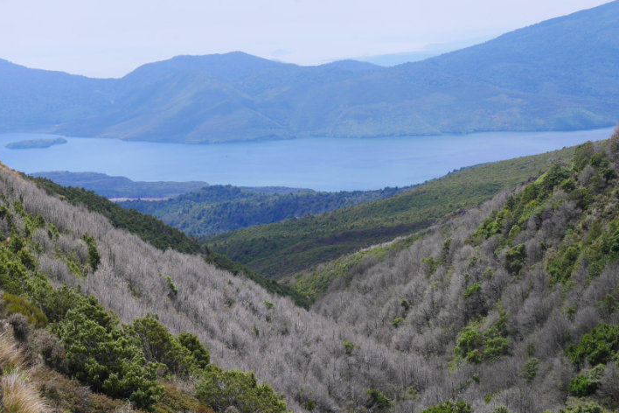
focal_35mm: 94
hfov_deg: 21.6
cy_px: 229
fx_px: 1616
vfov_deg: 14.5
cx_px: 217
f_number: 9
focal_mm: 32
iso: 200
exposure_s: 1/320
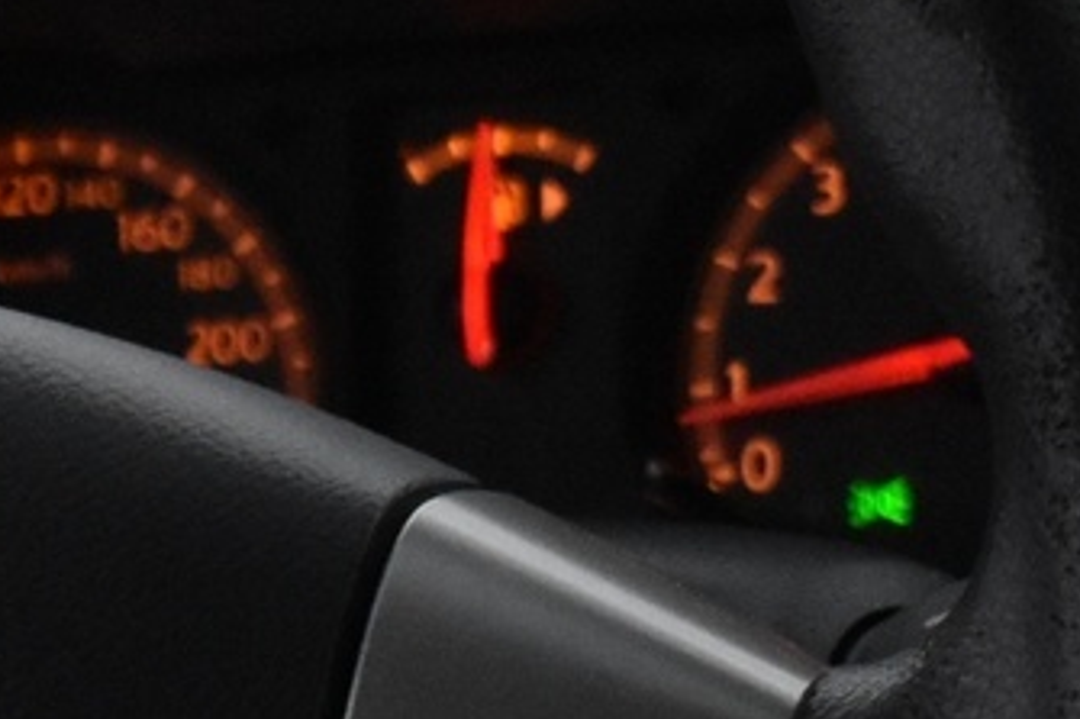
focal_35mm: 290
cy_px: 796
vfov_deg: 4.7
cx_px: -479
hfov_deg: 7.0
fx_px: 8695
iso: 3200
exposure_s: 1/100
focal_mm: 40
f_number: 4.8
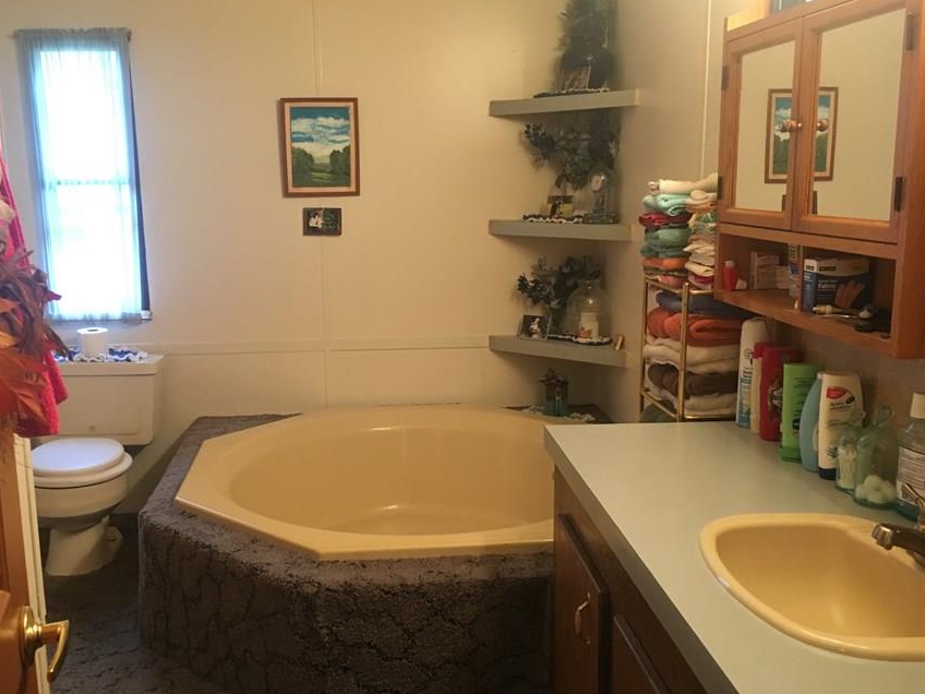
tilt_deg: -10.0
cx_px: 408
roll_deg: +1.8
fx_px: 935
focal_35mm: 35
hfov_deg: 52.5
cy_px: 359
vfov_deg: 40.7
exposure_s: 1/30
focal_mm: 4.15
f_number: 2.2
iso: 160
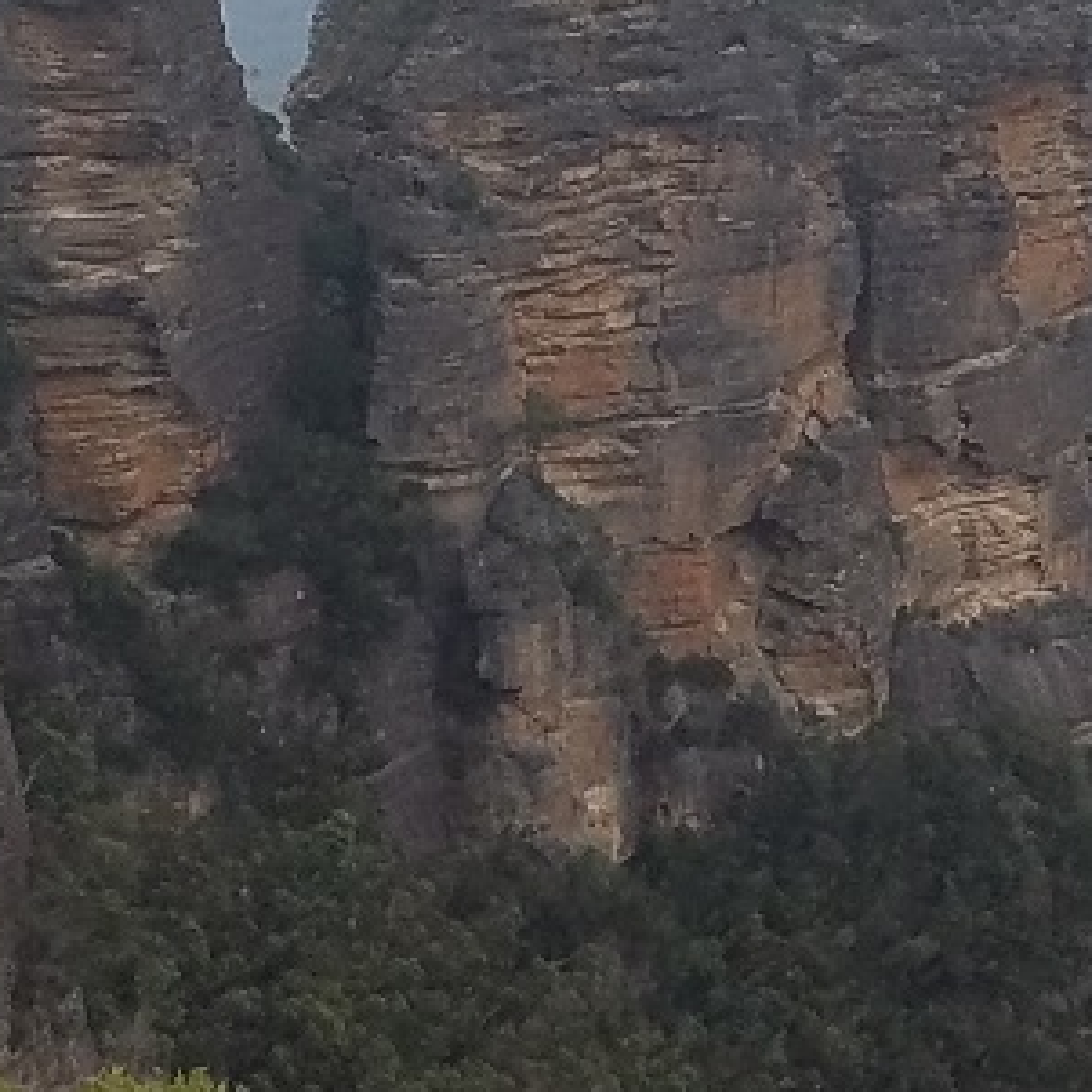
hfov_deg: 22.0
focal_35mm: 77
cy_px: 287
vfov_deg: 22.3
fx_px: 2748
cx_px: 969
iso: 50
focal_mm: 4.2
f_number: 1.7
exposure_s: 1/2160
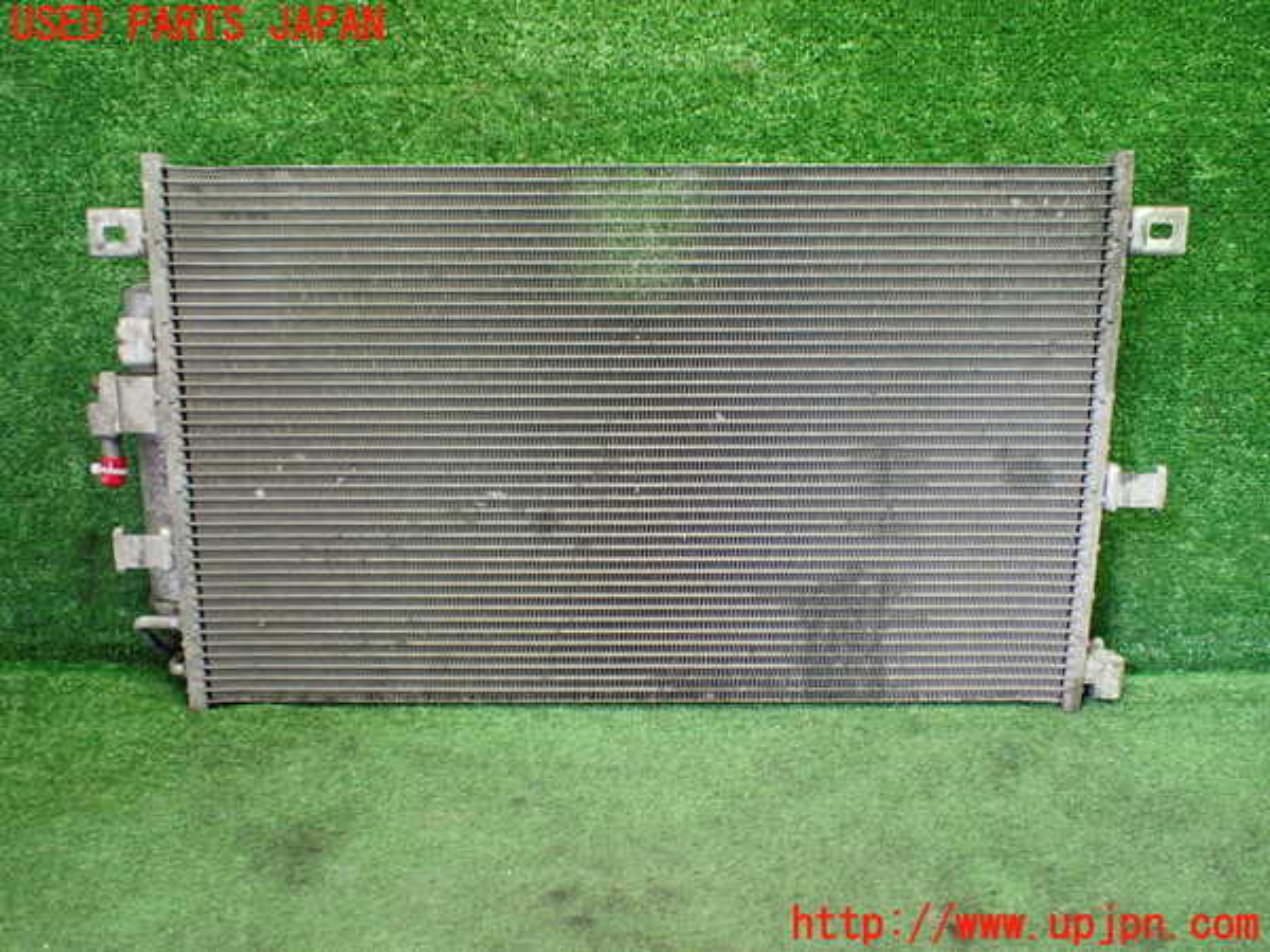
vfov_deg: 46.8
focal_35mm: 30
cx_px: 635
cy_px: 476
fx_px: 1101
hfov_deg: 60.0
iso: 800
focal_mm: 5.4
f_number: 2.3
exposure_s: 1/125
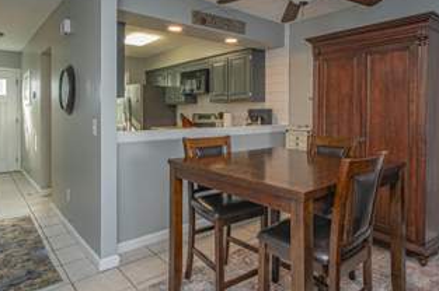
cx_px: 227
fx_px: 280
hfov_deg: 76.1
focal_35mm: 23
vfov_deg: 54.5
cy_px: 113
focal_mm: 10
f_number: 10
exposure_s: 1/15
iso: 400
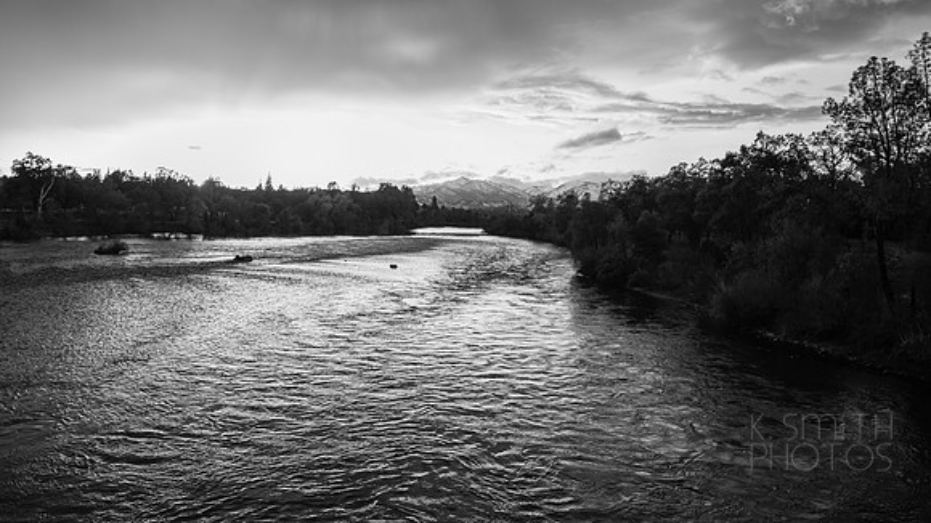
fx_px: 621
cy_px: 245
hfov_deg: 73.8
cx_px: 466
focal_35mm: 25
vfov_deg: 45.7
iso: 250
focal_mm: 16
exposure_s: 1/500
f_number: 2.2
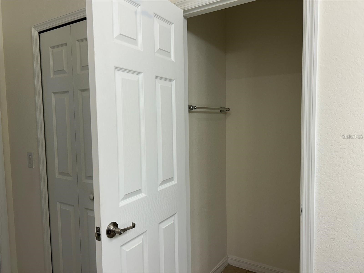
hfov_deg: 67.3
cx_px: 182
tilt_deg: -3.6
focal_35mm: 26
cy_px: 136
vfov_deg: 53.1
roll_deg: +1.0
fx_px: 273
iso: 64
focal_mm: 5.7
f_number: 1.5
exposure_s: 1/120
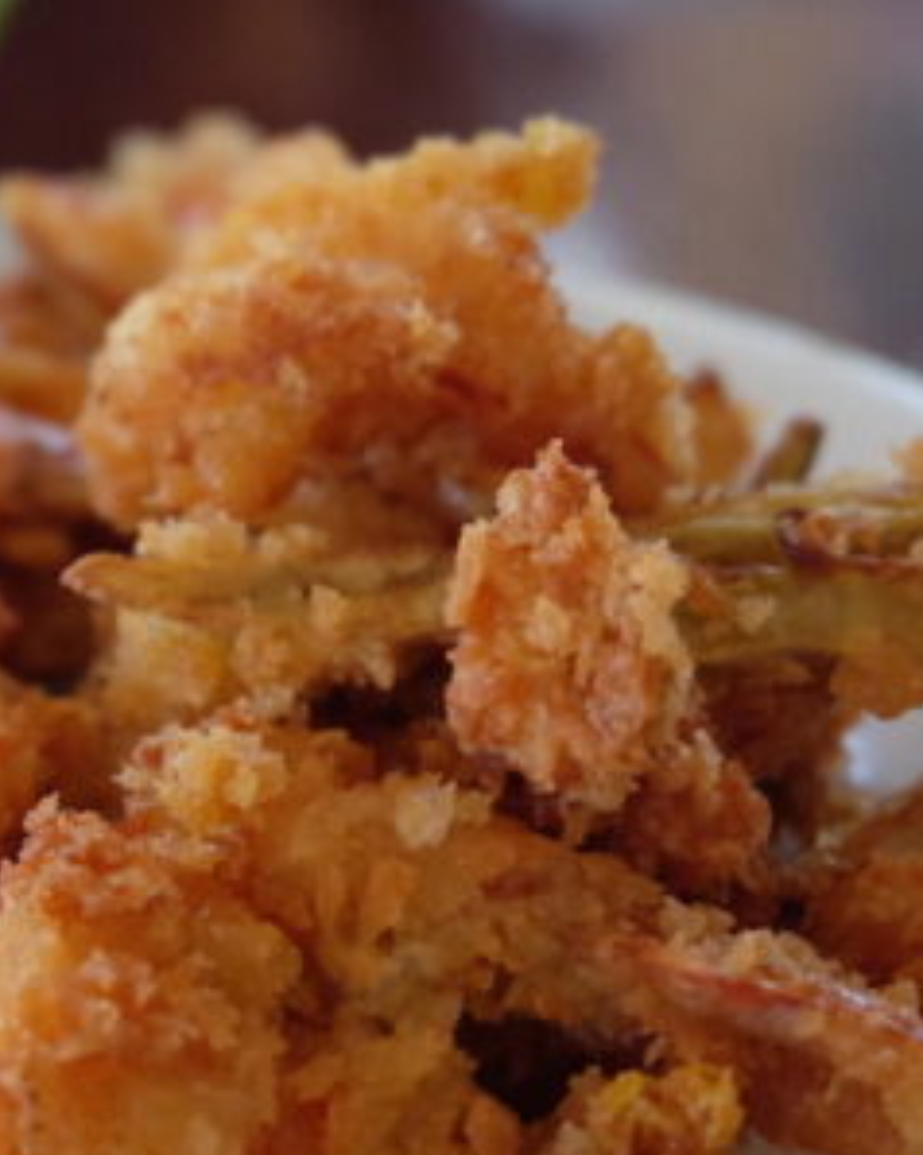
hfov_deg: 15.6
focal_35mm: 97
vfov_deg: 19.7
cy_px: 777
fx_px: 3316
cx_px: 16
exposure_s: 1/58
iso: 1600
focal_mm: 29.5
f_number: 4.7
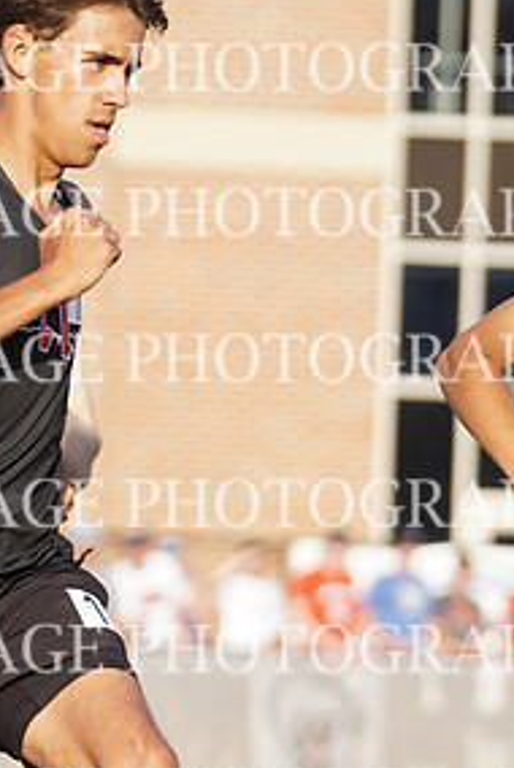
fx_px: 13074
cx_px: 107
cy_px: 576
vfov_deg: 3.4
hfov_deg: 2.3
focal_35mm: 612
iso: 640
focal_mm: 200
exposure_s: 1/1250
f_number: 5
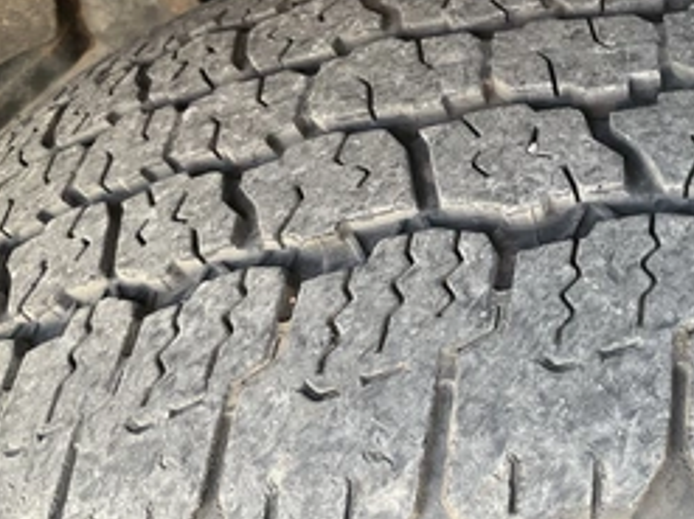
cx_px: 503
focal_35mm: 47
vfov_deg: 30.6
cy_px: 177
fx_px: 942
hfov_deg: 39.6
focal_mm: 3
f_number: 1.8
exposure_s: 1/69
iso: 64
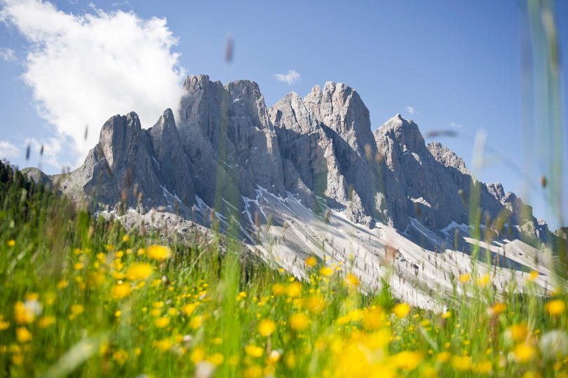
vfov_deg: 35.0
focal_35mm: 38
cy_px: 184
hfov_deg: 50.7
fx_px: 599
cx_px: 294
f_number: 2.8
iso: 200
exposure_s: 1/3200
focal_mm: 34
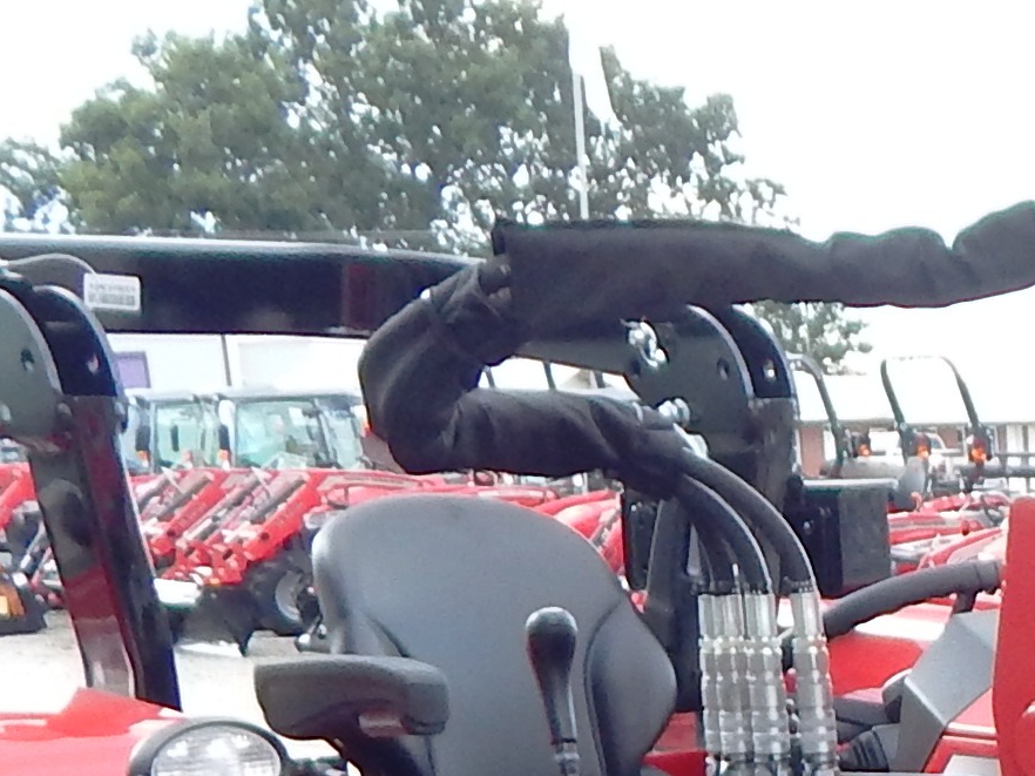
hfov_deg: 15.7
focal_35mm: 115
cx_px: 1562
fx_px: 3438
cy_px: 1432
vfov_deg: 11.8
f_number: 3
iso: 125
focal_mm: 4
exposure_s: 1/160
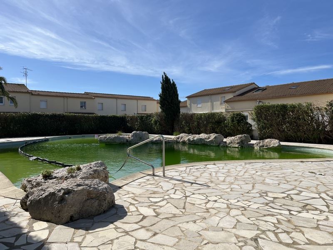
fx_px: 250
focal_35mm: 26
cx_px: 166
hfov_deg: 67.3
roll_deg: +0.4
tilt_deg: -1.3
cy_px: 125
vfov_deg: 53.1
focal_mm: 5.1
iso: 50
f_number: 1.6
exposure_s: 1/3215
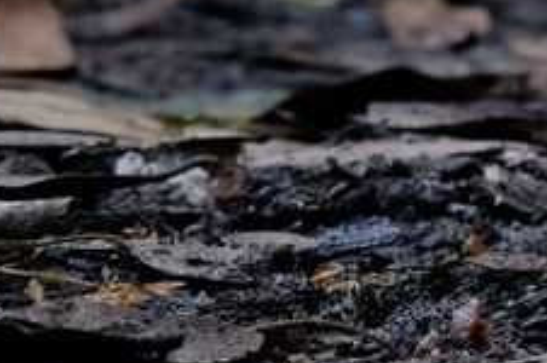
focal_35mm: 227
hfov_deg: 7.7
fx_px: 3444
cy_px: -710
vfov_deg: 5.7
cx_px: 1747
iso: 1600
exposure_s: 1/28
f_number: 9
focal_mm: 21.4
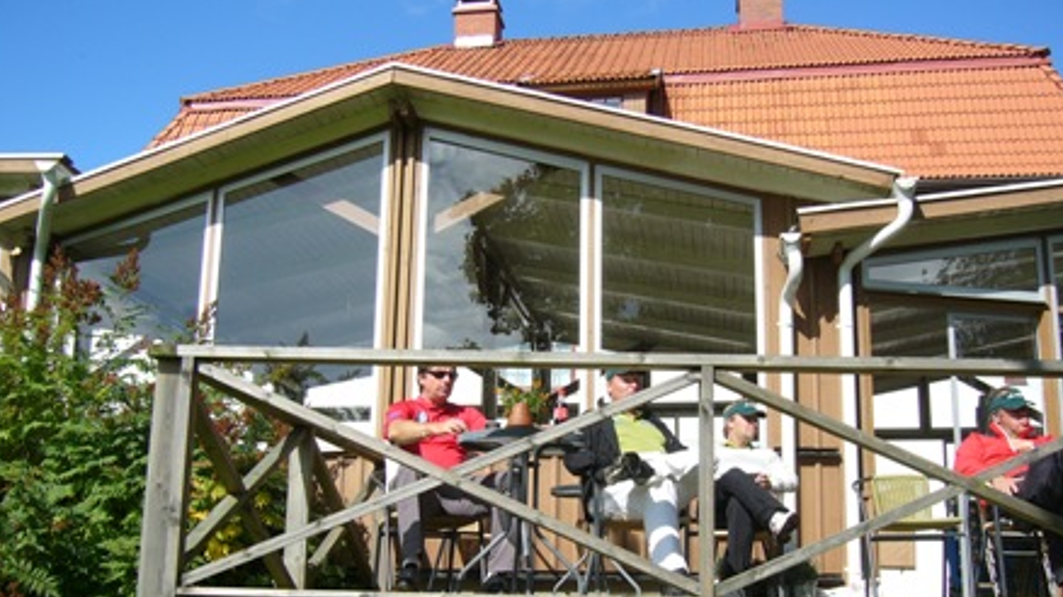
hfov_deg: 51.6
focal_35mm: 39
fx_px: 1099
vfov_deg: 30.2
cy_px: 393
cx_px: 529
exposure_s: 1/125
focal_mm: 5.8
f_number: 8
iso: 50
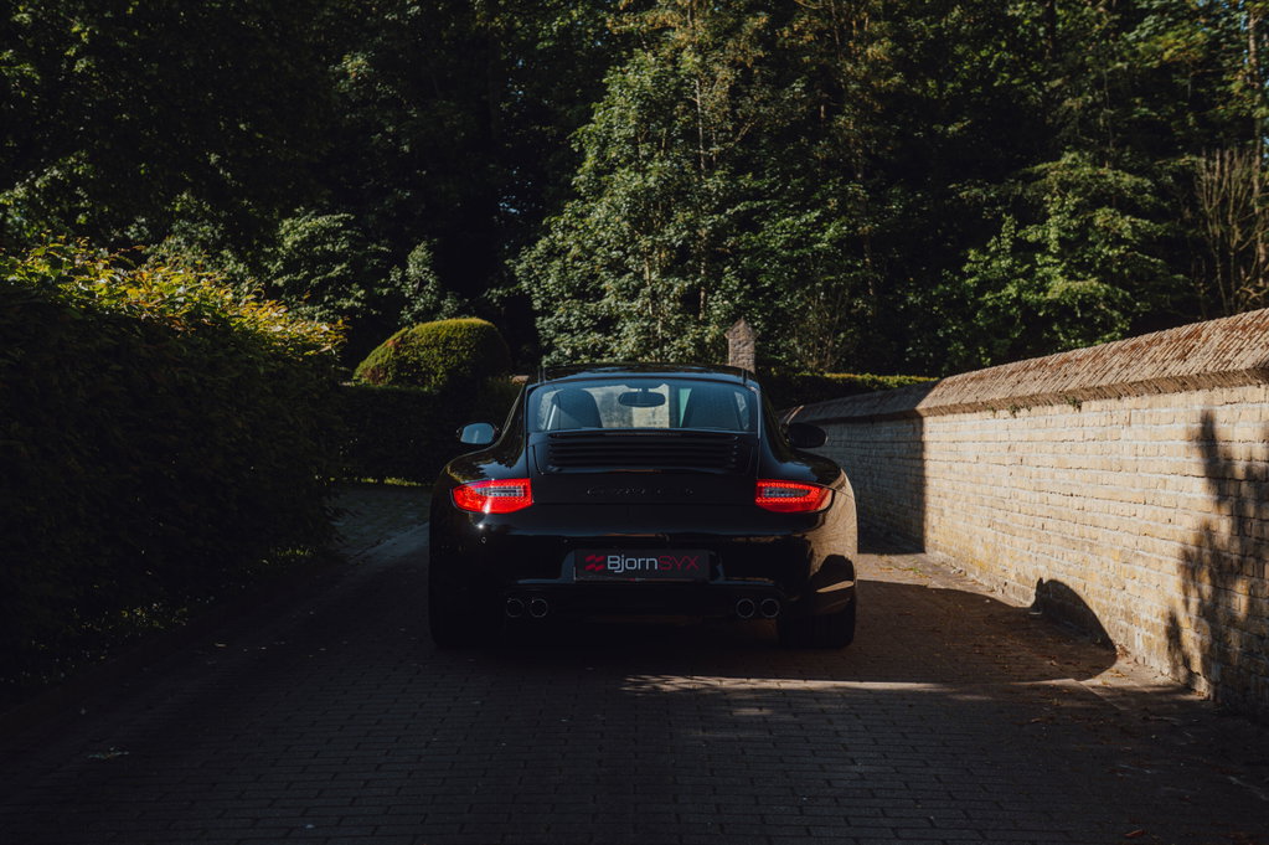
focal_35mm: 50
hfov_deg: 39.6
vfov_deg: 27.0
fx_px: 1762
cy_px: 422
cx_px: 634
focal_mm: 50
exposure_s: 1/200
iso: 200
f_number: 5.6
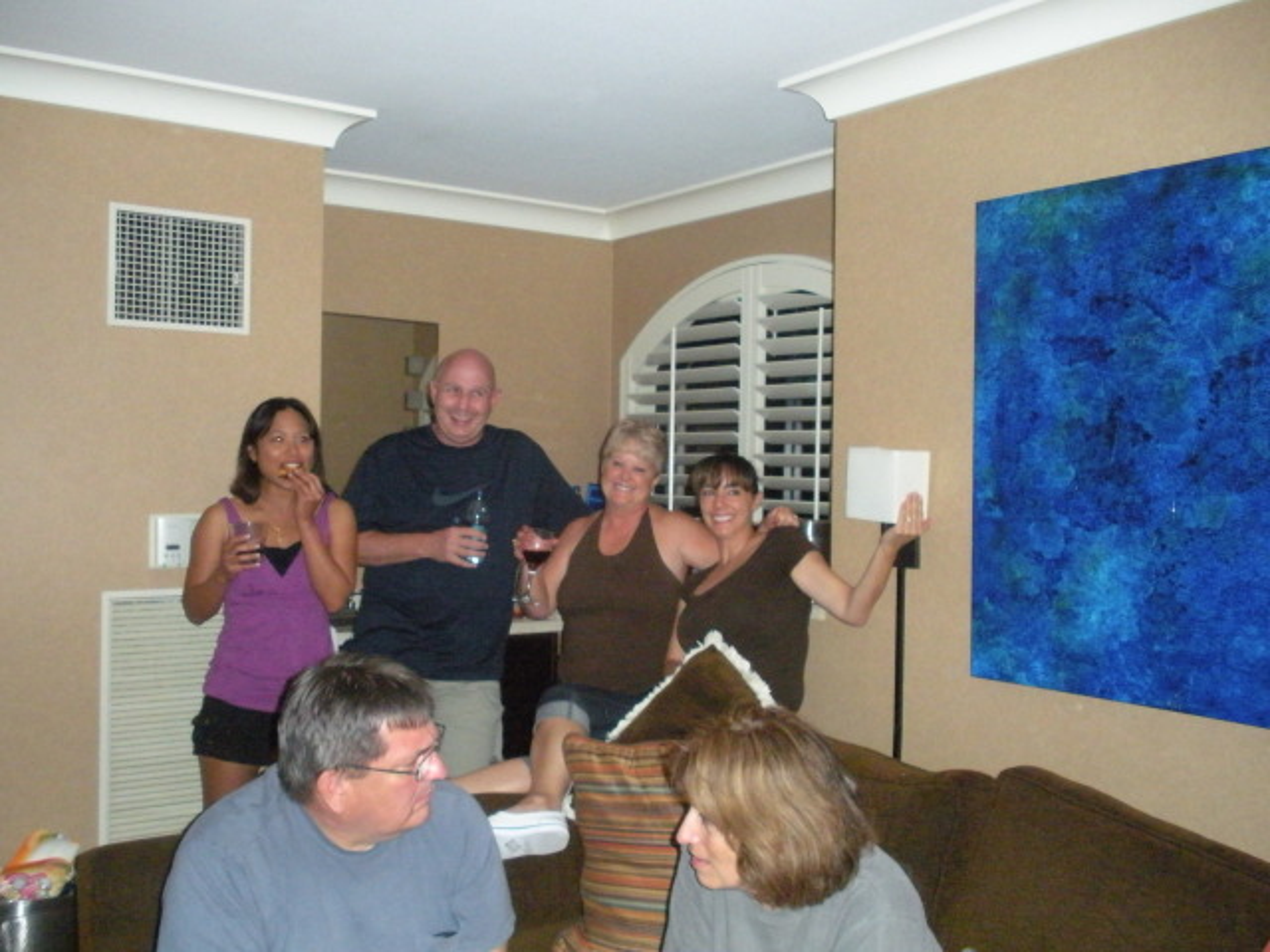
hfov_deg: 51.4
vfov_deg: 39.7
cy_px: 476
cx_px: 635
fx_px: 1321
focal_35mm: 36
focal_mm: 6.3
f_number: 3.5
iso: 800
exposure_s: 1/60
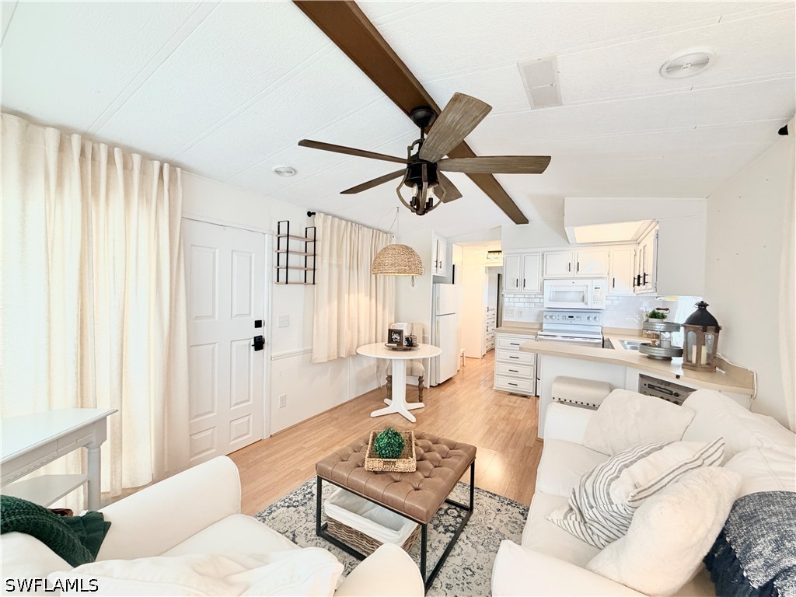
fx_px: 322
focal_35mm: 14
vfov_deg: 85.7
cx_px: 398
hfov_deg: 102.1
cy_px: 298
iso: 320
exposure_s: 1/60
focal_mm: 2.22
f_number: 2.2
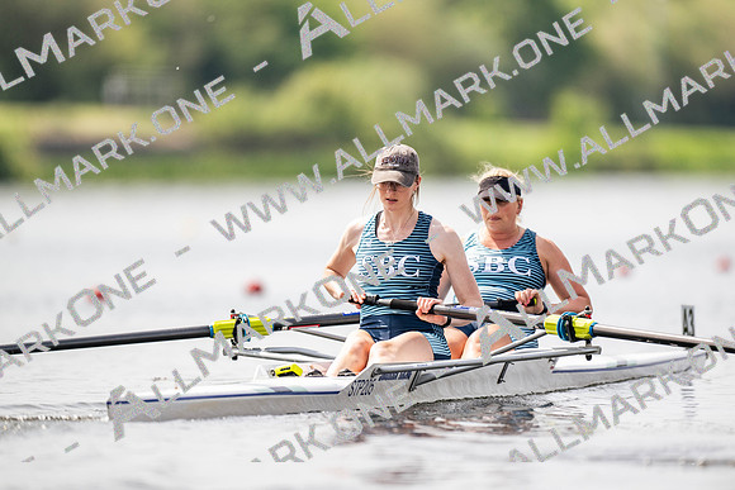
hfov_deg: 3.4
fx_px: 12252
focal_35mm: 600
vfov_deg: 2.3
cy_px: 245
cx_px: 368
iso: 400
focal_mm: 600
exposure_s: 1/2500
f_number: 4
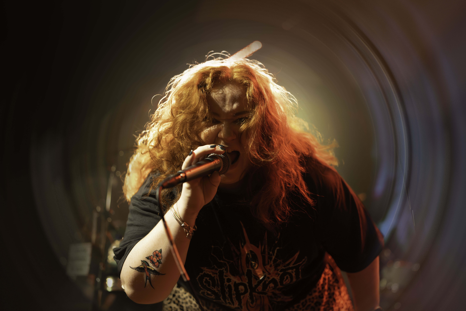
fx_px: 453
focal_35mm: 35
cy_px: 156
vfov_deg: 37.9
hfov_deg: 54.4
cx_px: 233
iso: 2000
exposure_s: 1/500
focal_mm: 35
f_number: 1.4
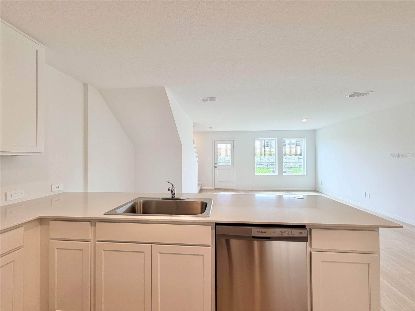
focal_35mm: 14
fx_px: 168
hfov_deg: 102.1
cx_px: 208
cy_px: 156
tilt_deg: +0.5
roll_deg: +0.0
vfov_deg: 85.7
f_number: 2.2
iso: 80
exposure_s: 1/120
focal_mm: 2.22
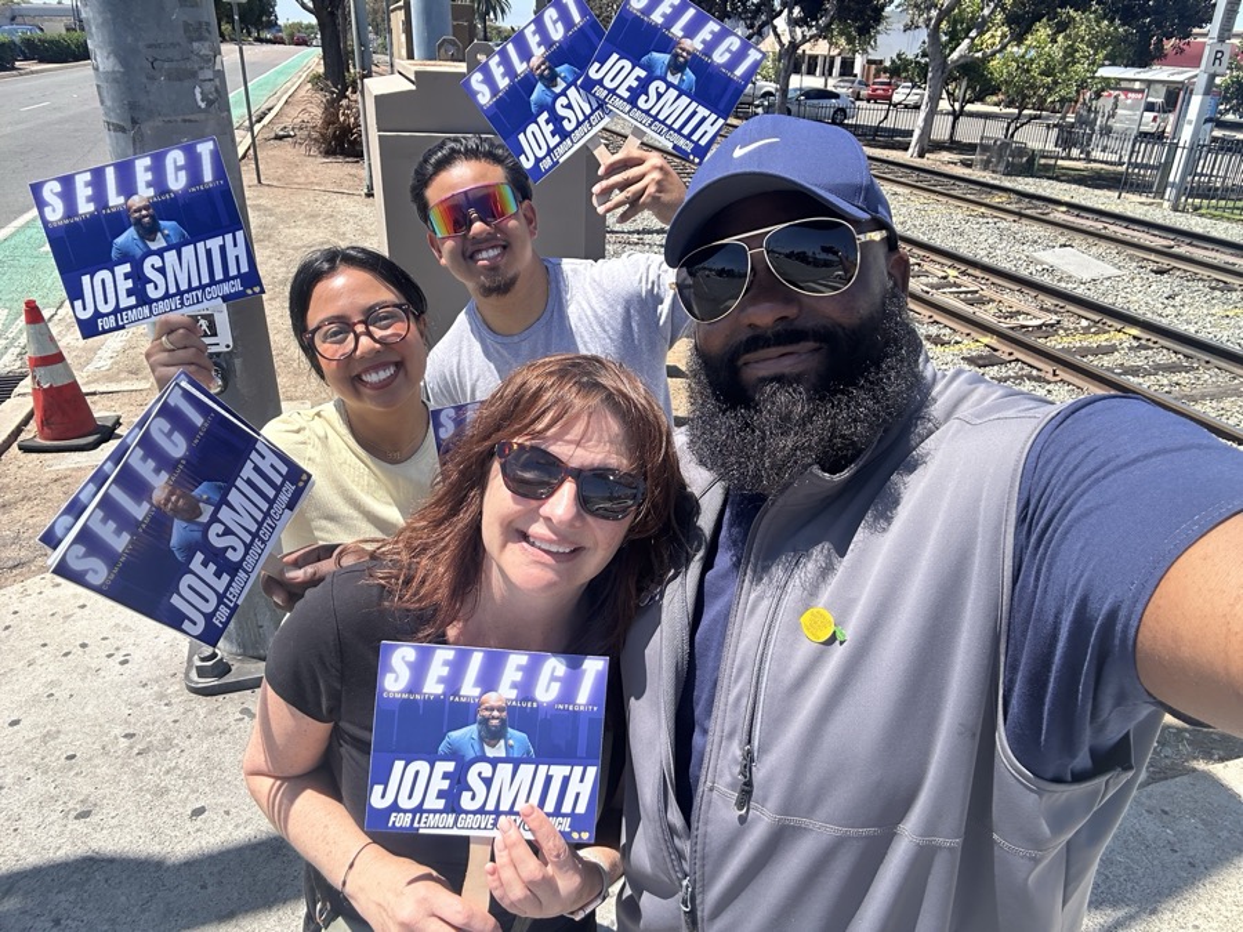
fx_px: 826
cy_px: 466
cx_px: 622
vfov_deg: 58.9
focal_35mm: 23
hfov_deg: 73.9
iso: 25
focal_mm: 2.69
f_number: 1.9
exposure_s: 1/440
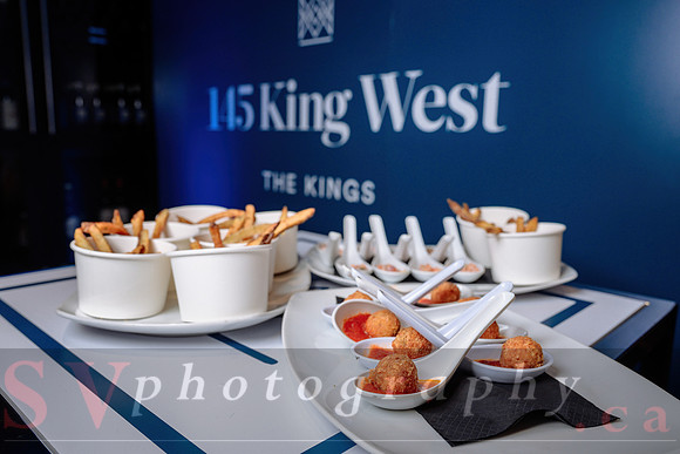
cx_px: 340
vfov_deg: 44.5
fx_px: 554
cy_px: 241
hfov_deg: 63.0
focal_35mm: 29
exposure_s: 1/50
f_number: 5
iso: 500
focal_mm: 26
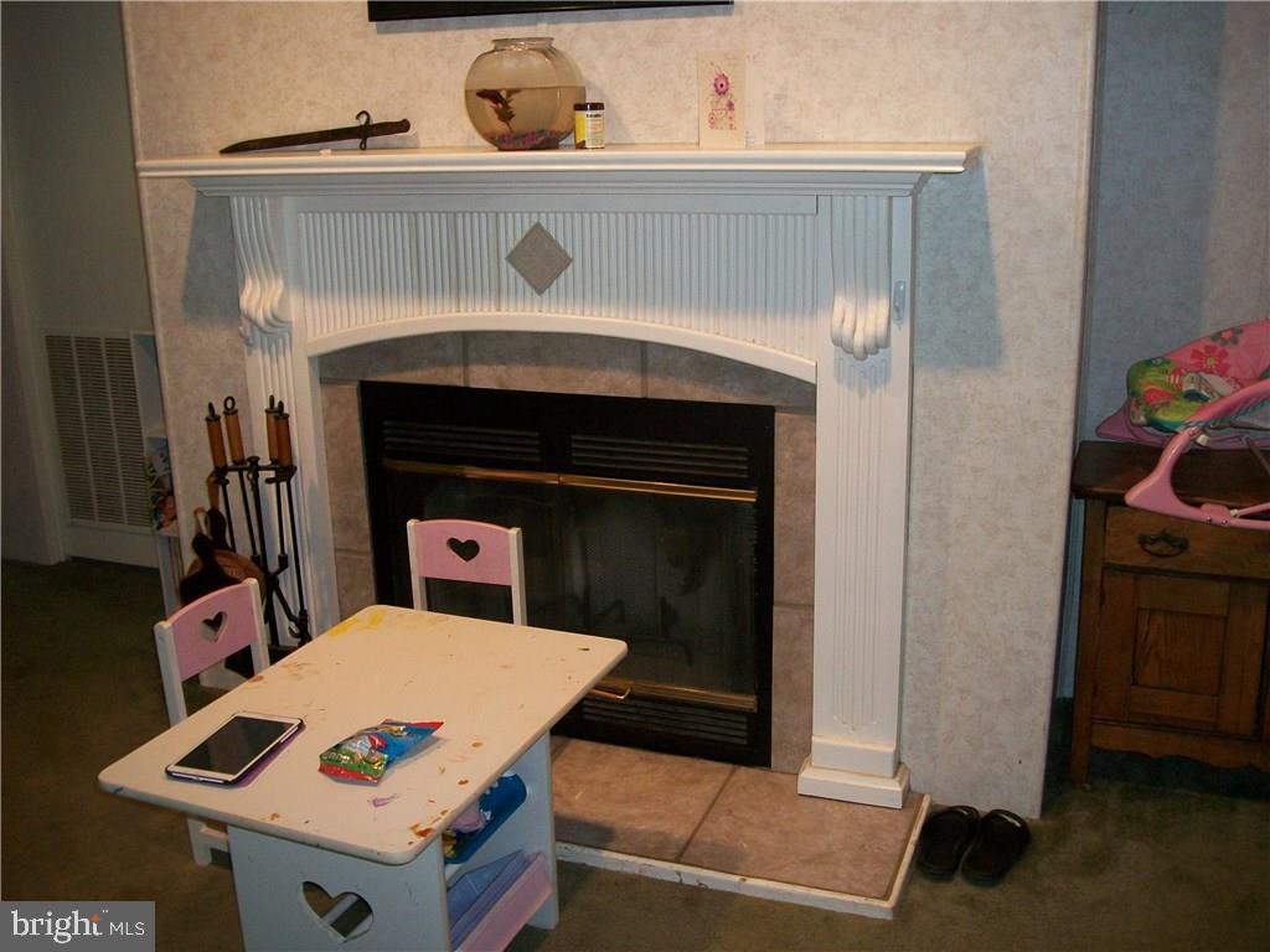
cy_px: 476
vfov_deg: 44.2
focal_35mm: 32
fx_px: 1174
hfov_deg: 56.8
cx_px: 635
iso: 160
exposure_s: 1/30
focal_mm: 5.7
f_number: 2.9
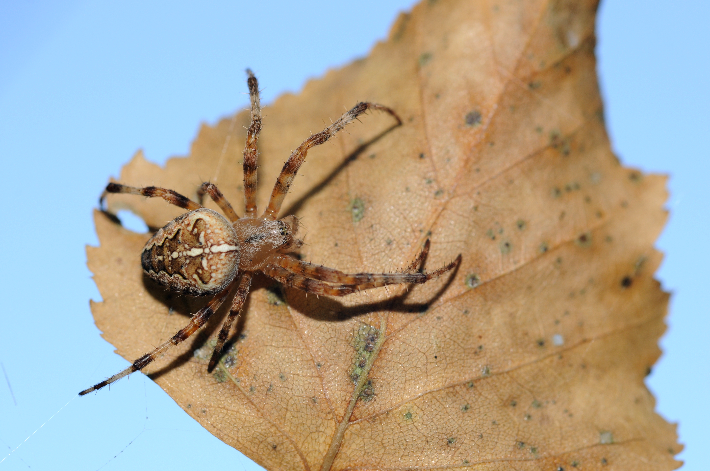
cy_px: 236
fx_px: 3102
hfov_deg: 13.1
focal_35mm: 158
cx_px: 355
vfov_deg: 8.7
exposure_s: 1/125
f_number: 10
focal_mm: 105
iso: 200
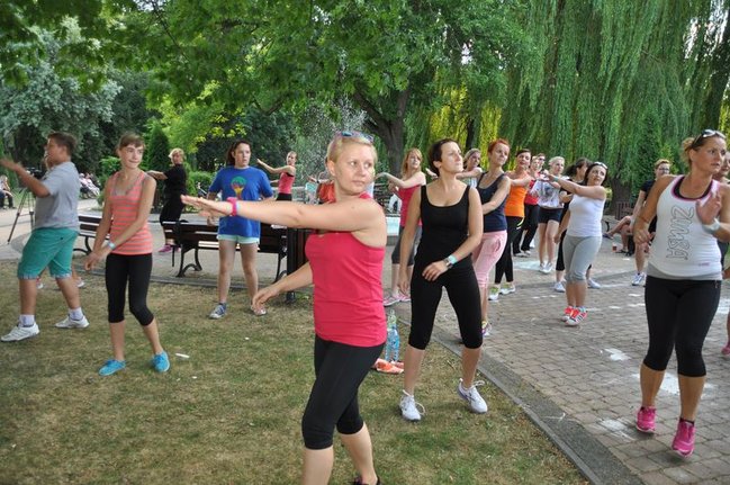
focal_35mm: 27
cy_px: 242
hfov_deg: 67.4
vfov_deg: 47.8
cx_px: 365
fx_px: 547
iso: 200
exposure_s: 1/125
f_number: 3.5
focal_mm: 18
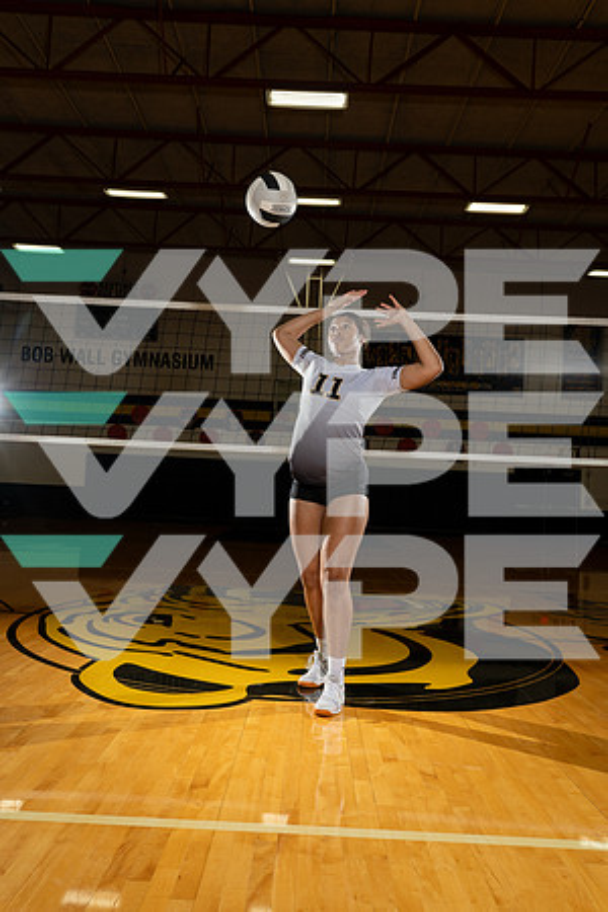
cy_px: 456
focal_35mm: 28
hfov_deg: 46.4
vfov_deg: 65.5
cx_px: 304
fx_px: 709
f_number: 5.6
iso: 250
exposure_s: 1/250
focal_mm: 28
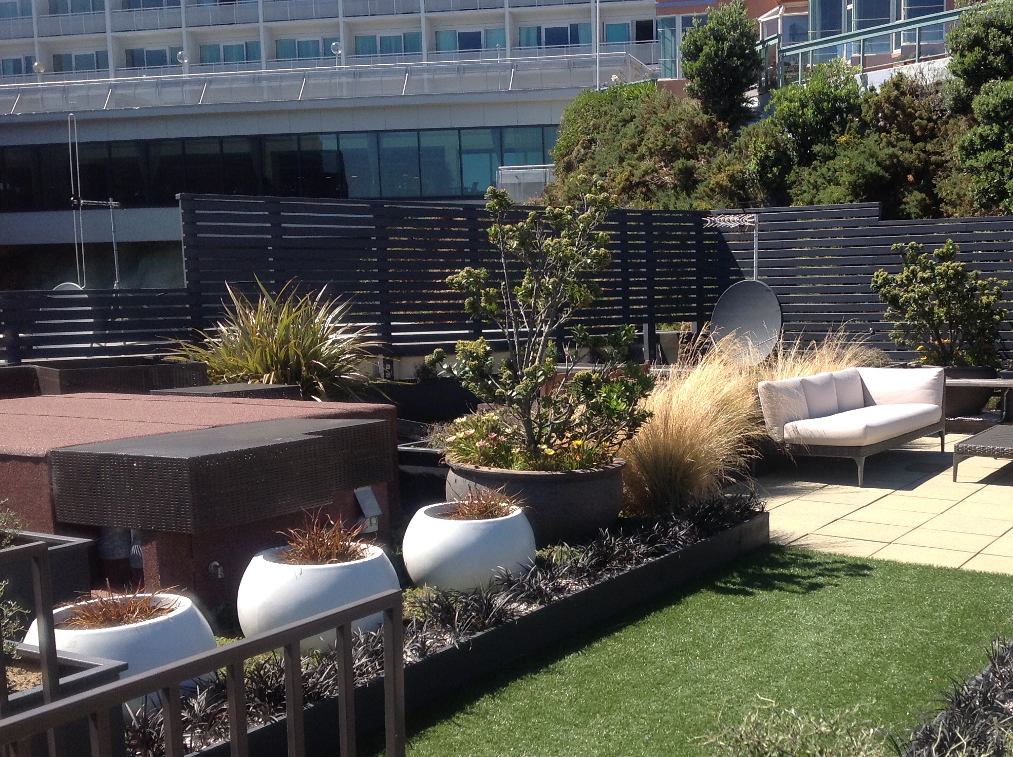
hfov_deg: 40.9
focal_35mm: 46
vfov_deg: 31.3
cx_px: 656
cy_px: 459
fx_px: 1344
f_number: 2.4
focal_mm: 4.28
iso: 50
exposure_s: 1/1080
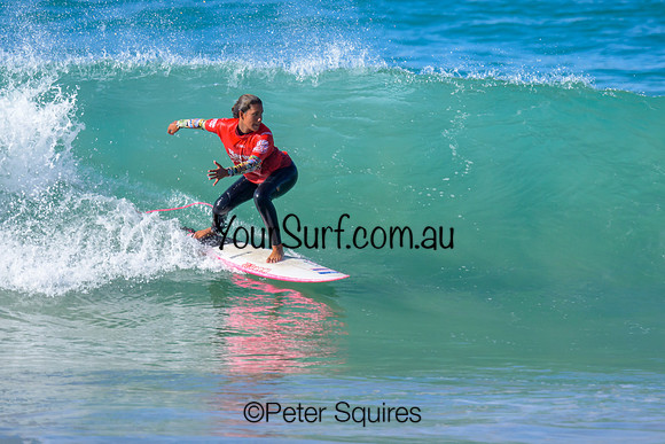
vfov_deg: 1.3
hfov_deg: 1.9
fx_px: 20294
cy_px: 139
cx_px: 356
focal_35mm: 1098
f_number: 6.3
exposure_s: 1/2000
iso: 500
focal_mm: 800
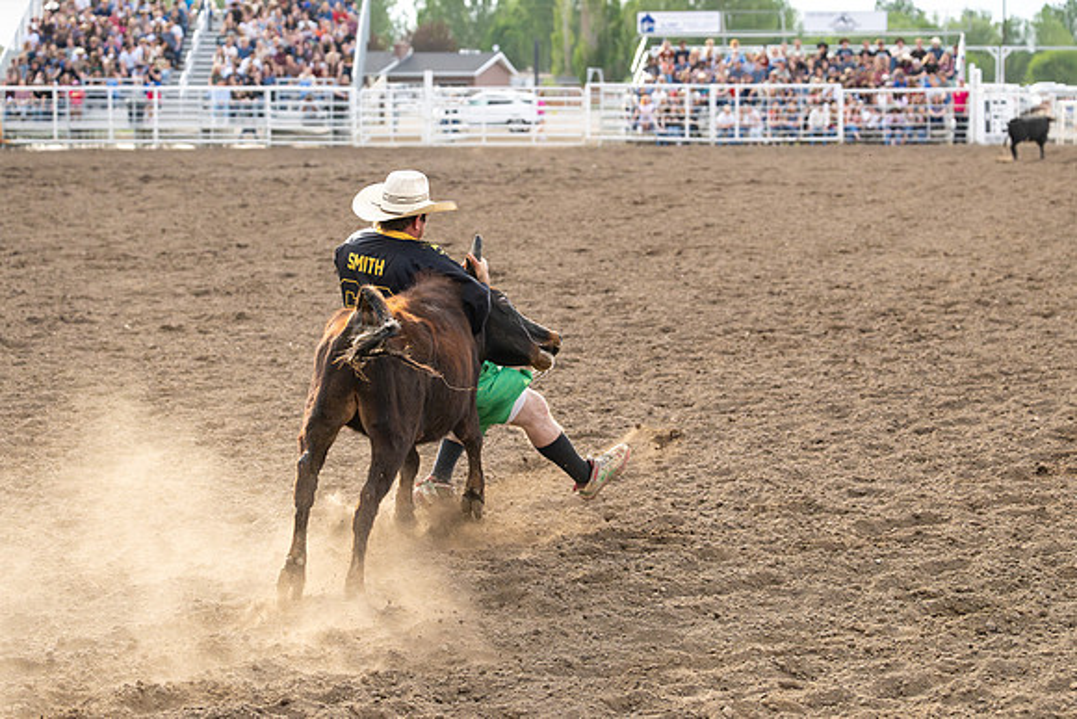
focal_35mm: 106
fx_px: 3171
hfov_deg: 19.3
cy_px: 339
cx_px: 527
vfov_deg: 12.9
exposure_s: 1/6400
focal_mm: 70
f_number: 3.5
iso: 1250
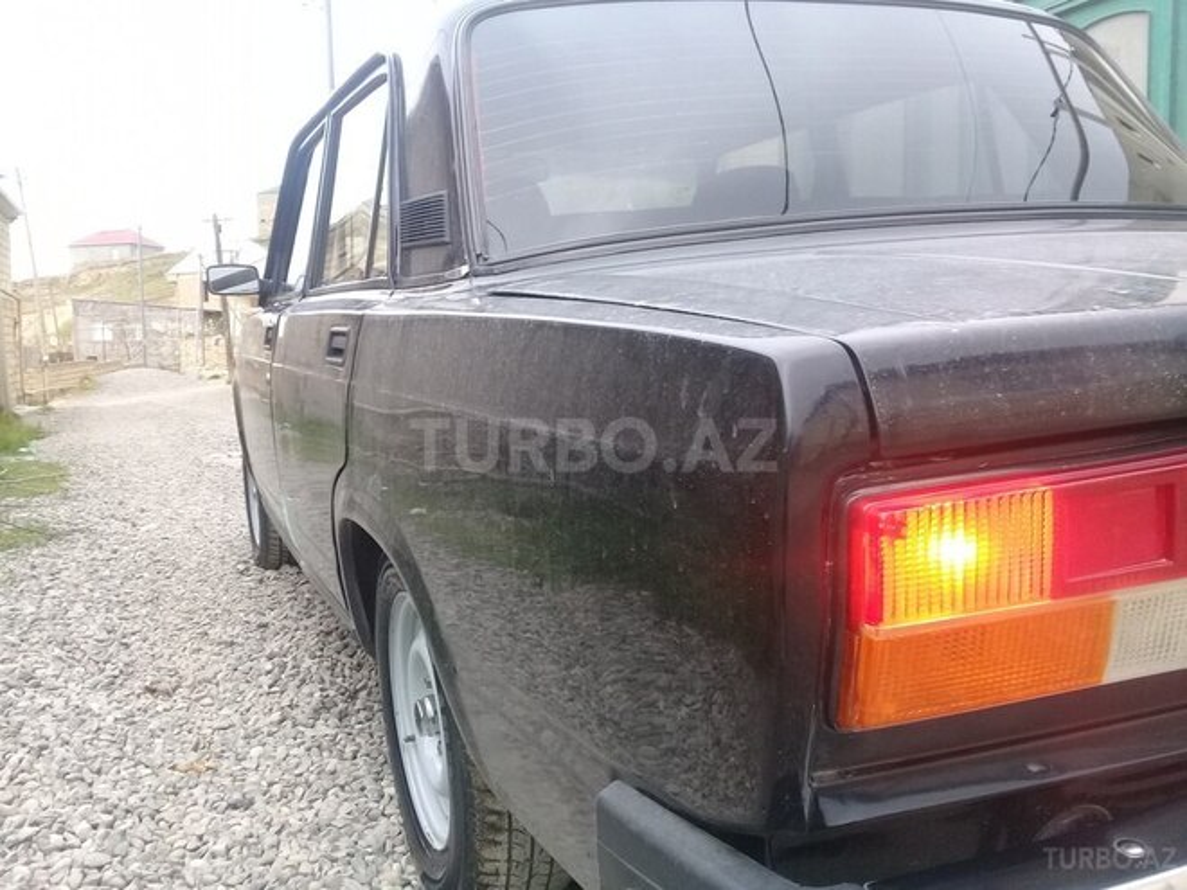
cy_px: 445
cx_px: 594
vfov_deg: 45.4
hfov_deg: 58.4
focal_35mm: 31
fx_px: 1063
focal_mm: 3.3
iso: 50
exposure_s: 1/50
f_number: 2.2
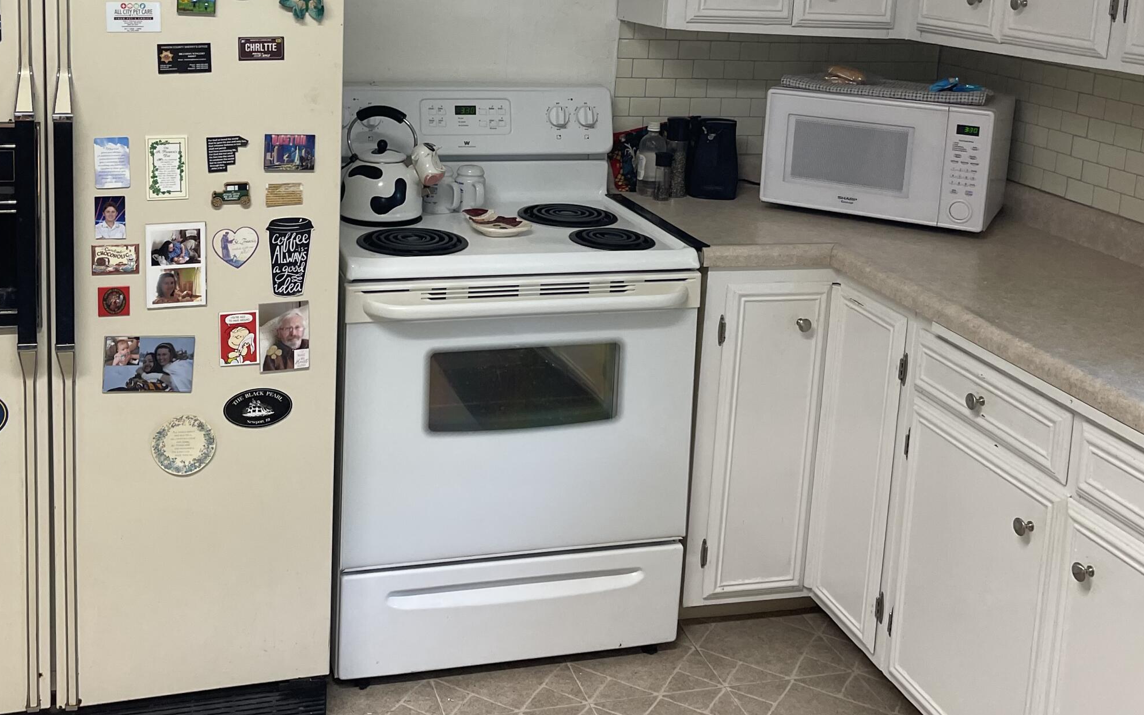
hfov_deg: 49.1
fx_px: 1247
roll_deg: +0.5
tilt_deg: -10.1
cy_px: 123
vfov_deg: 31.0
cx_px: 478
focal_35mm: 40
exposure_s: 1/120
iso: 100
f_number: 1.6
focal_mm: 5.1
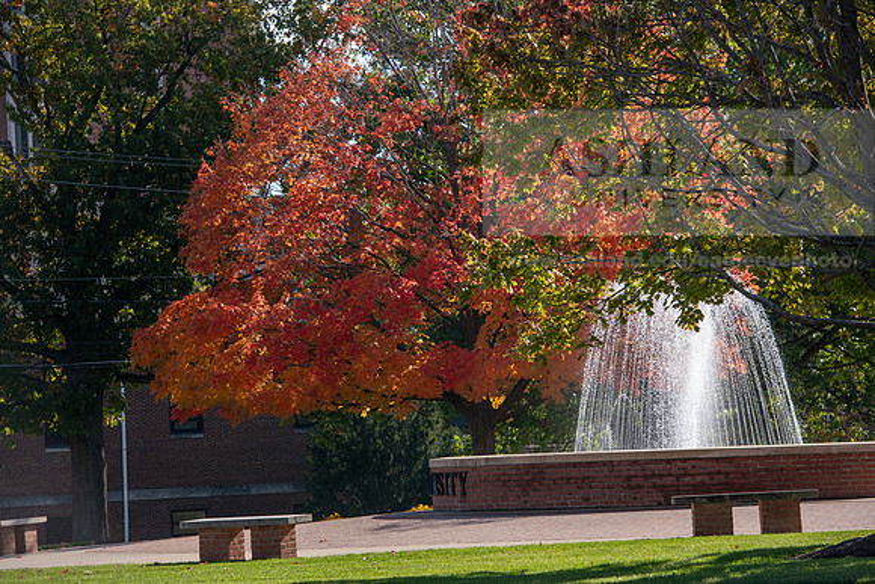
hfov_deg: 13.2
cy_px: 292
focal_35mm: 155
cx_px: 438
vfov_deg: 8.9
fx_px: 3768
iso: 160
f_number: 6.3
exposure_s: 1/500
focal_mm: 155
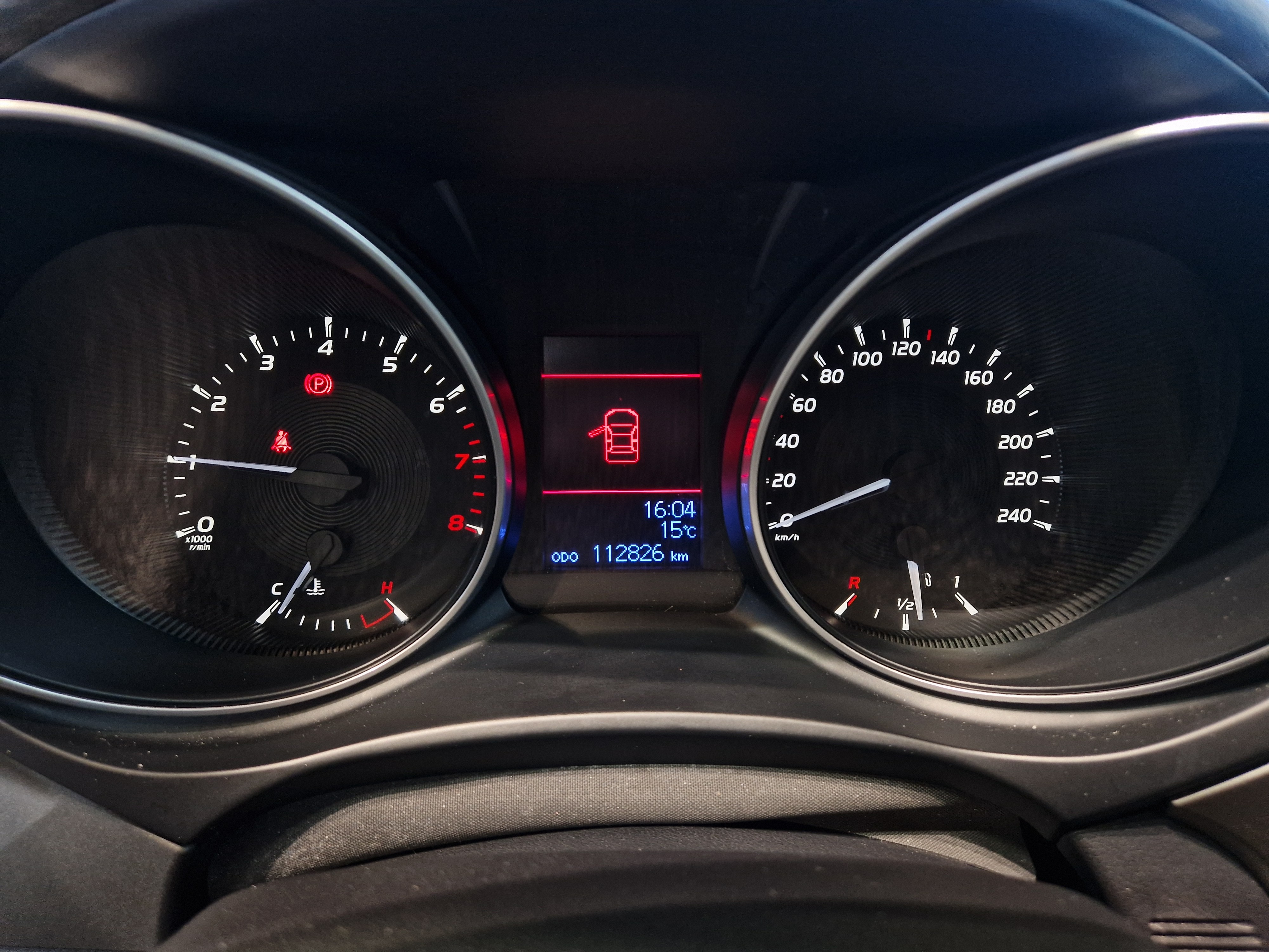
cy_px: 476
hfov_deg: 73.9
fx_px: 843
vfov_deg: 58.9
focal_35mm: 23
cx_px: 634
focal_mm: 5.4
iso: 50
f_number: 1.8
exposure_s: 1/120
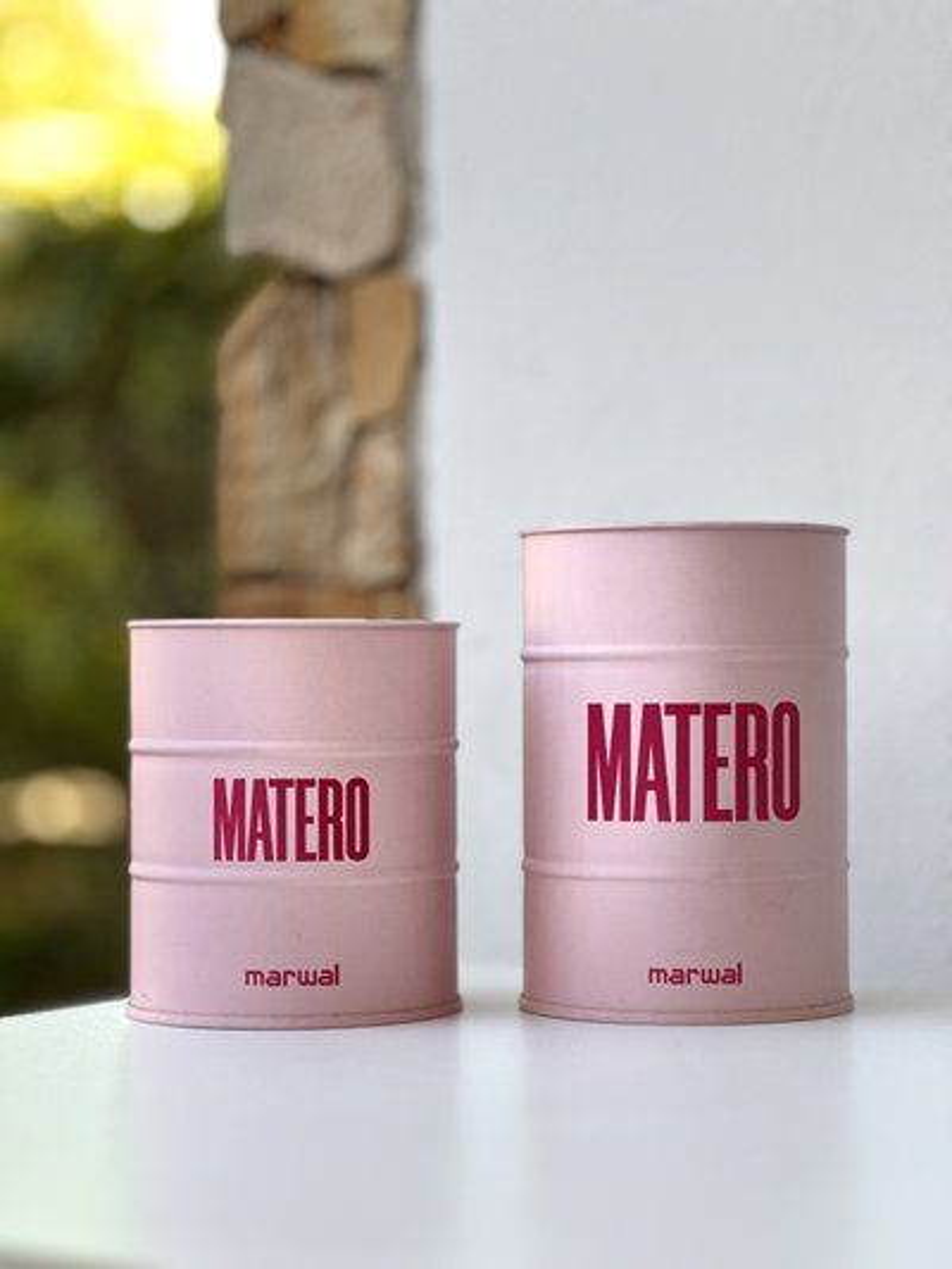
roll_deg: +0.5
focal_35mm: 77
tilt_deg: +1.8
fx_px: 2822
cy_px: 634
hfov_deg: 19.1
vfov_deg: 25.3
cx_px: 476
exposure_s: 1/121
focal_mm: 9
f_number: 2.8
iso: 64
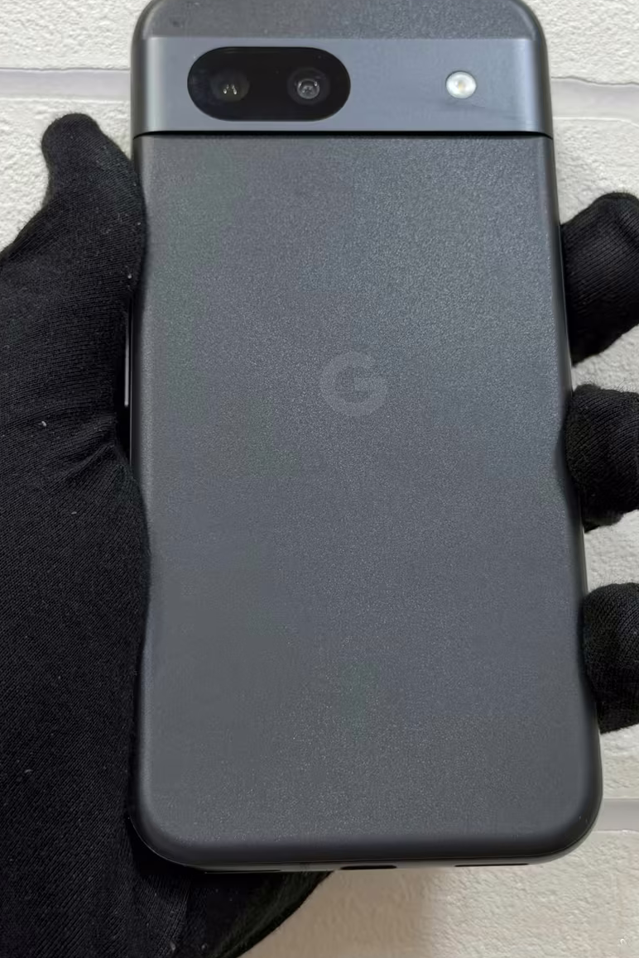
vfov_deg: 29.2
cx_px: 372
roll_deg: -0.6
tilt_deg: +1.0
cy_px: 424
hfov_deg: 19.7
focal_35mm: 69
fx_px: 1837
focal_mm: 6.76
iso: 50
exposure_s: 1/50
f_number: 1.78
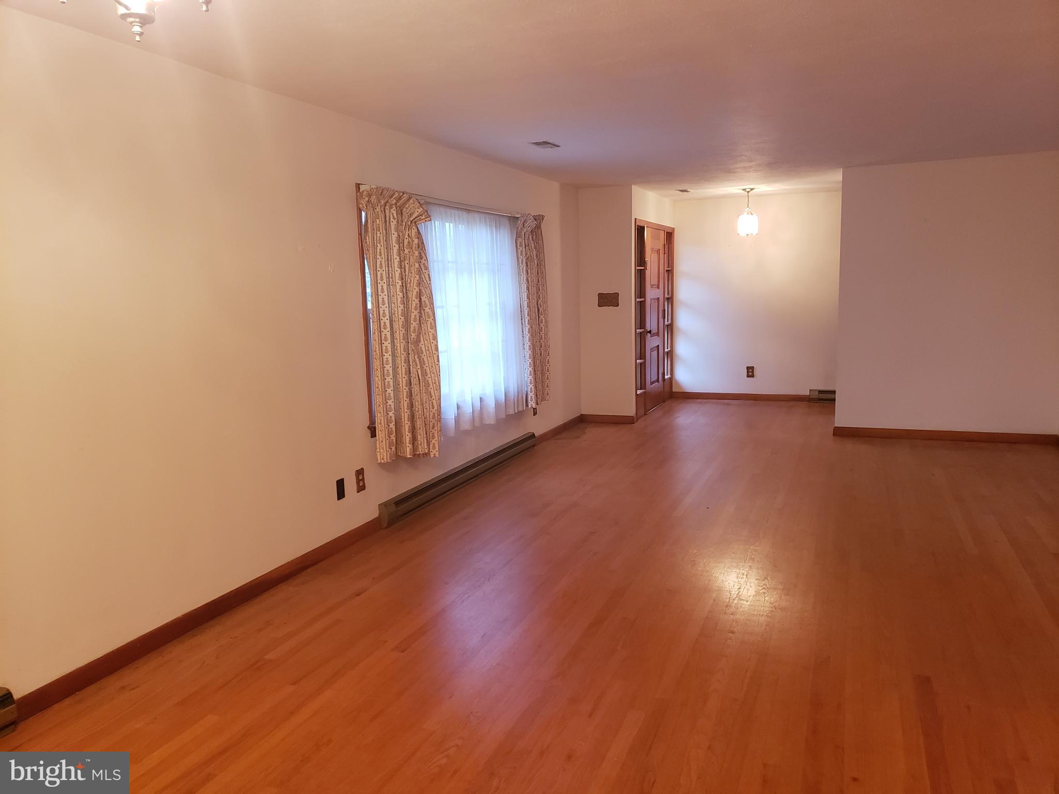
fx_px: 795
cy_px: 397
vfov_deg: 53.1
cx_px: 530
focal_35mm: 26
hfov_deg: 67.3
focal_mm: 4.3
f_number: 1.5
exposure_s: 1/30
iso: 250
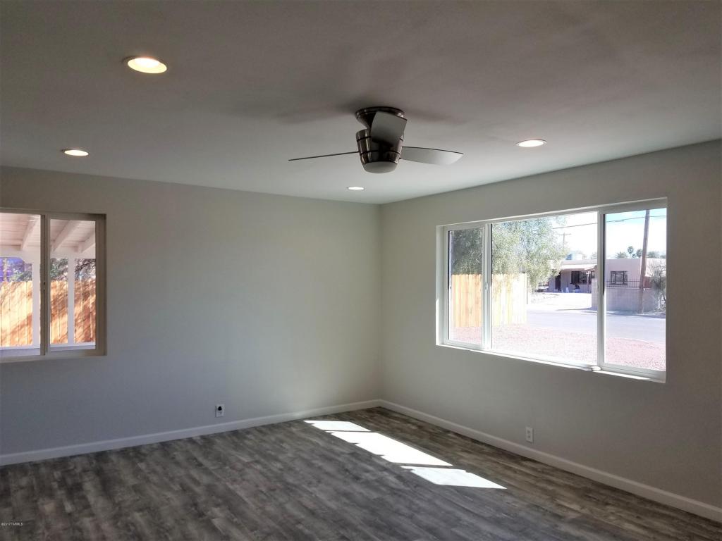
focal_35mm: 26
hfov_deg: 67.3
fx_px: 542
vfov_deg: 53.1
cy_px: 270
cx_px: 361
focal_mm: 4.2
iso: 40
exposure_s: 1/345
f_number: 1.7
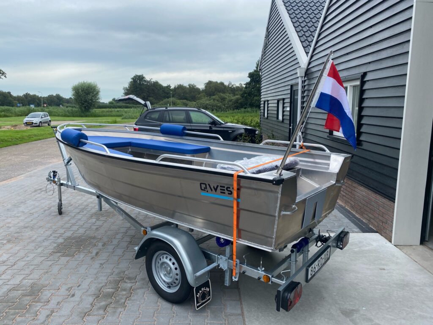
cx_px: 216
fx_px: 325
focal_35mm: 26
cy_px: 162
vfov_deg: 53.1
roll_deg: -0.7
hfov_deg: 67.3
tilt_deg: -7.3
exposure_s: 1/833
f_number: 1.8
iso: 32
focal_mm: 4.25
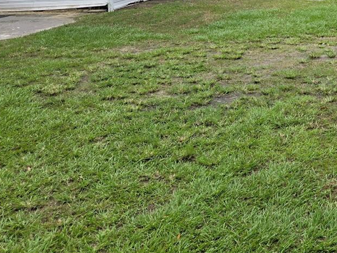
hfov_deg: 30.1
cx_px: 347
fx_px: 574
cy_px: -41
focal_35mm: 59
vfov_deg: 23.0
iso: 25
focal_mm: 5.4
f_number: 1.8
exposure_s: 1/1449
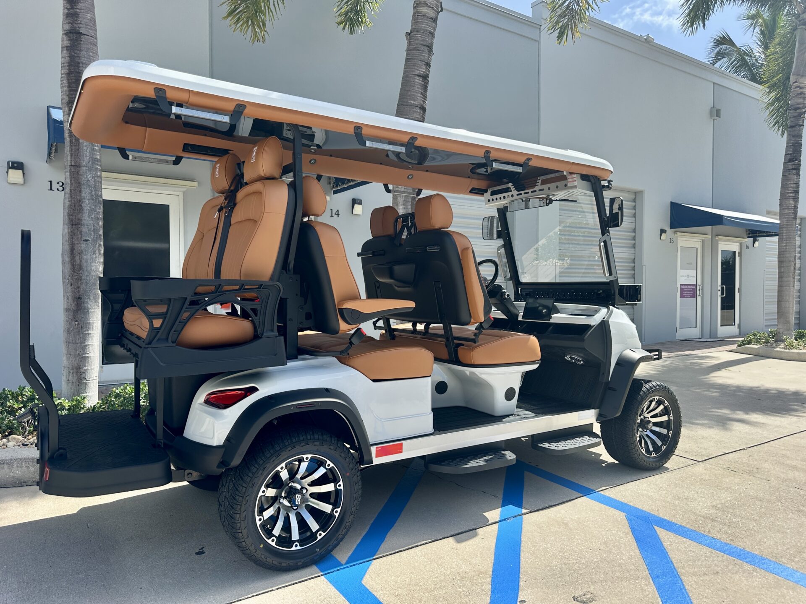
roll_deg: -0.6
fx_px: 559
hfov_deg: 71.6
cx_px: 403
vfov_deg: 56.8
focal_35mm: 24
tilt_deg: -2.0
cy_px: 302
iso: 80
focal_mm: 6.86
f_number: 1.78
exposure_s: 1/2203
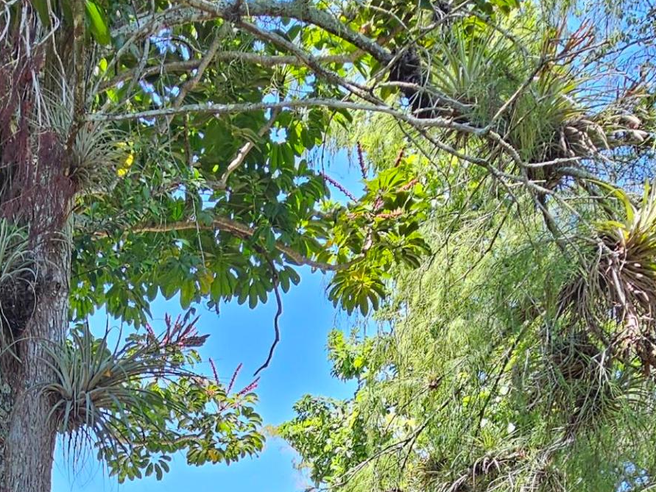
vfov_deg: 26.0
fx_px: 796
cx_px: 107
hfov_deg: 42.2
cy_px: 727
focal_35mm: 42
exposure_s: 1/164
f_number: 2.2
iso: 50
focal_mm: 2.2
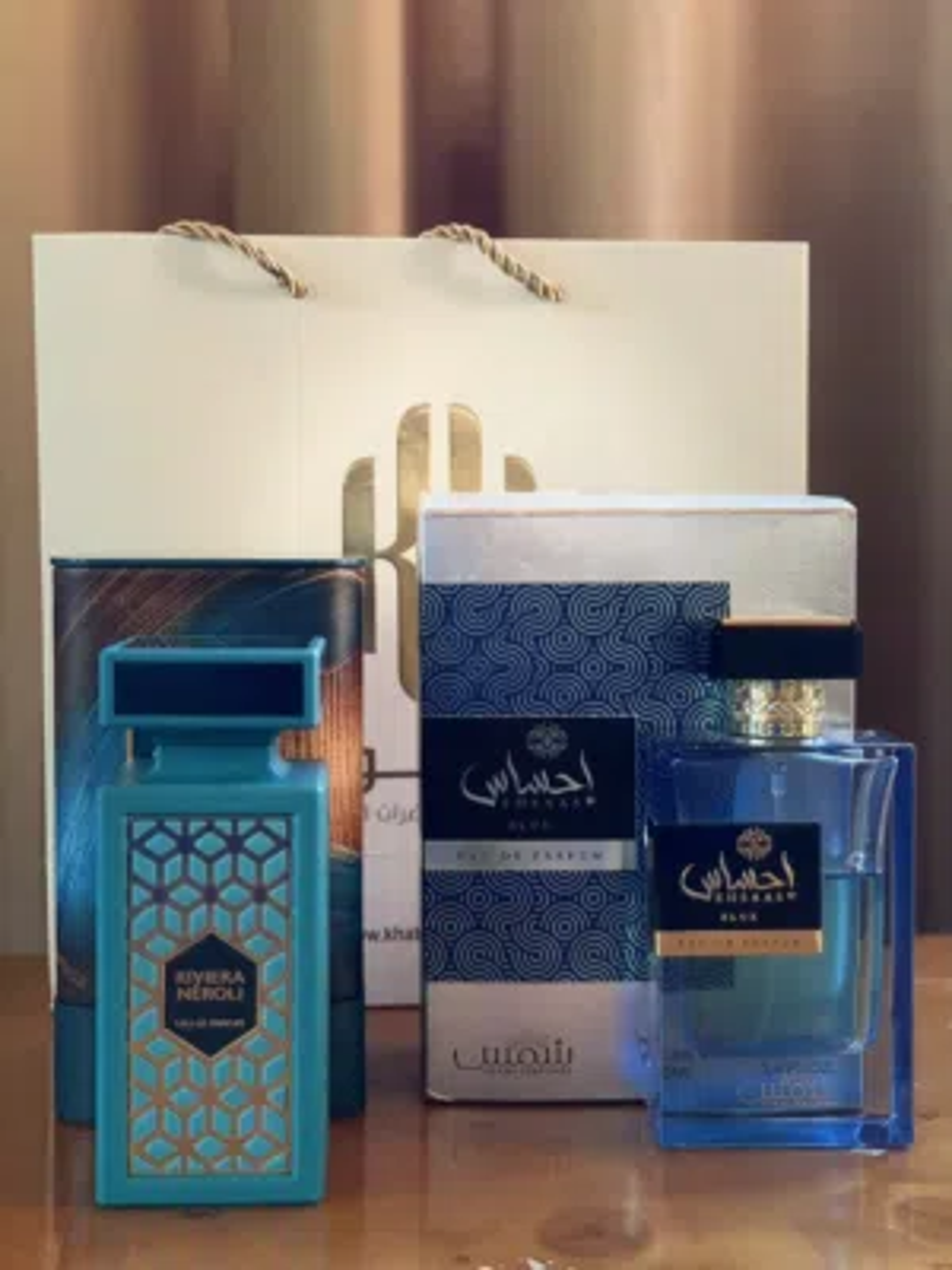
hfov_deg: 28.0
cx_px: 476
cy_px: 635
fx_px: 1907
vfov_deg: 36.8
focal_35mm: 52
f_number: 2
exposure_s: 1/68
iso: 250
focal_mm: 6
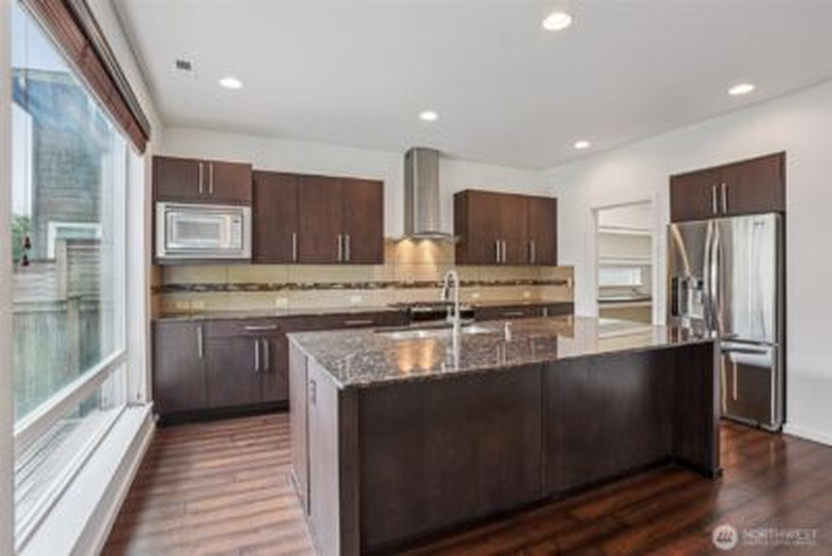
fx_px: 393
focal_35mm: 17
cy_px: 278
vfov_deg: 70.5
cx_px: 416
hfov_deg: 93.3
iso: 400
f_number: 8
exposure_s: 1/6
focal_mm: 17
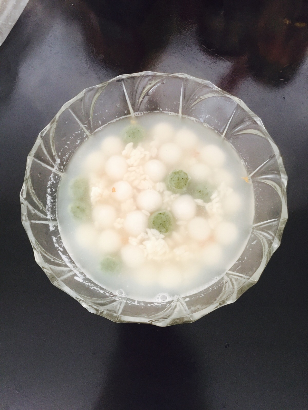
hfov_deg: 48.2
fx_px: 344
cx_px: 154
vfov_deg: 61.7
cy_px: 205
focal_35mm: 29
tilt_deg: -73.8
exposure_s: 1/17
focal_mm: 4.15
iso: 160
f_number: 2.2
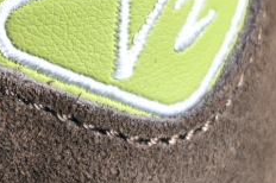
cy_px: 56
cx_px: -42
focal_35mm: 259
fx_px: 1983
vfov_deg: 5.3
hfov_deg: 7.9
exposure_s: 1/125
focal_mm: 50
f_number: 6.3
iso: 1600
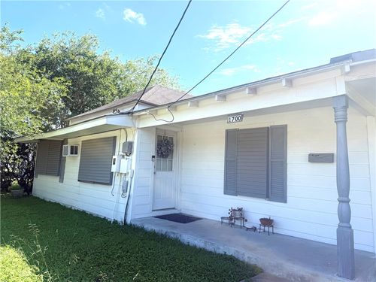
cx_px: 188
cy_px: 141
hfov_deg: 71.6
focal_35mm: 24
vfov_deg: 56.8
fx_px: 261
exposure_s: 1/3145
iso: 80
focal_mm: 6.76
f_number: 1.78
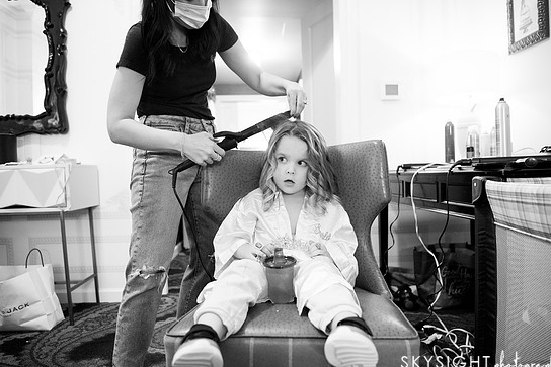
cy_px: 192
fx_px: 398
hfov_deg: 69.3
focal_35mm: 26
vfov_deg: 49.6
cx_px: 287
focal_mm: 24
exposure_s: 1/100
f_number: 2.8
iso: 2500
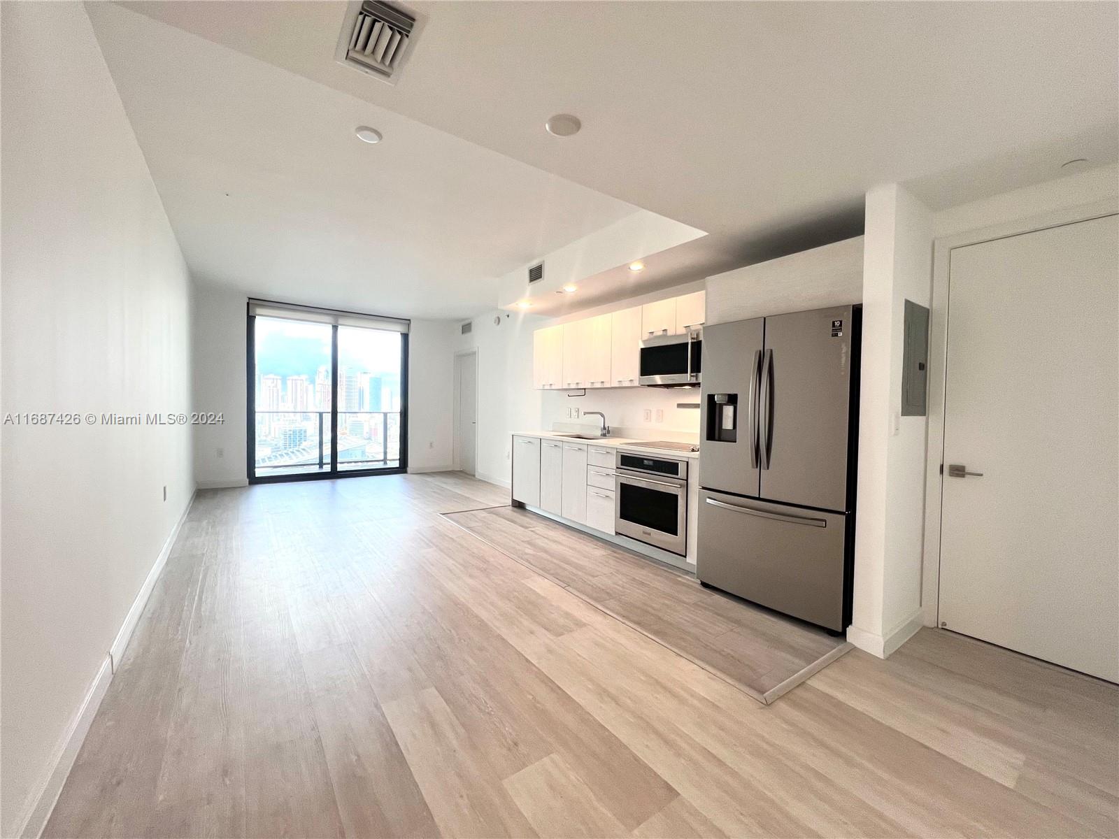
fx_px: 420
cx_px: 560
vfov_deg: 89.9
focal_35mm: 13
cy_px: 420
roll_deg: -0.7
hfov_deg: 106.2
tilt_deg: -1.6
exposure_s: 1/120
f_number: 1.8
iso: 50
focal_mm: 1.57
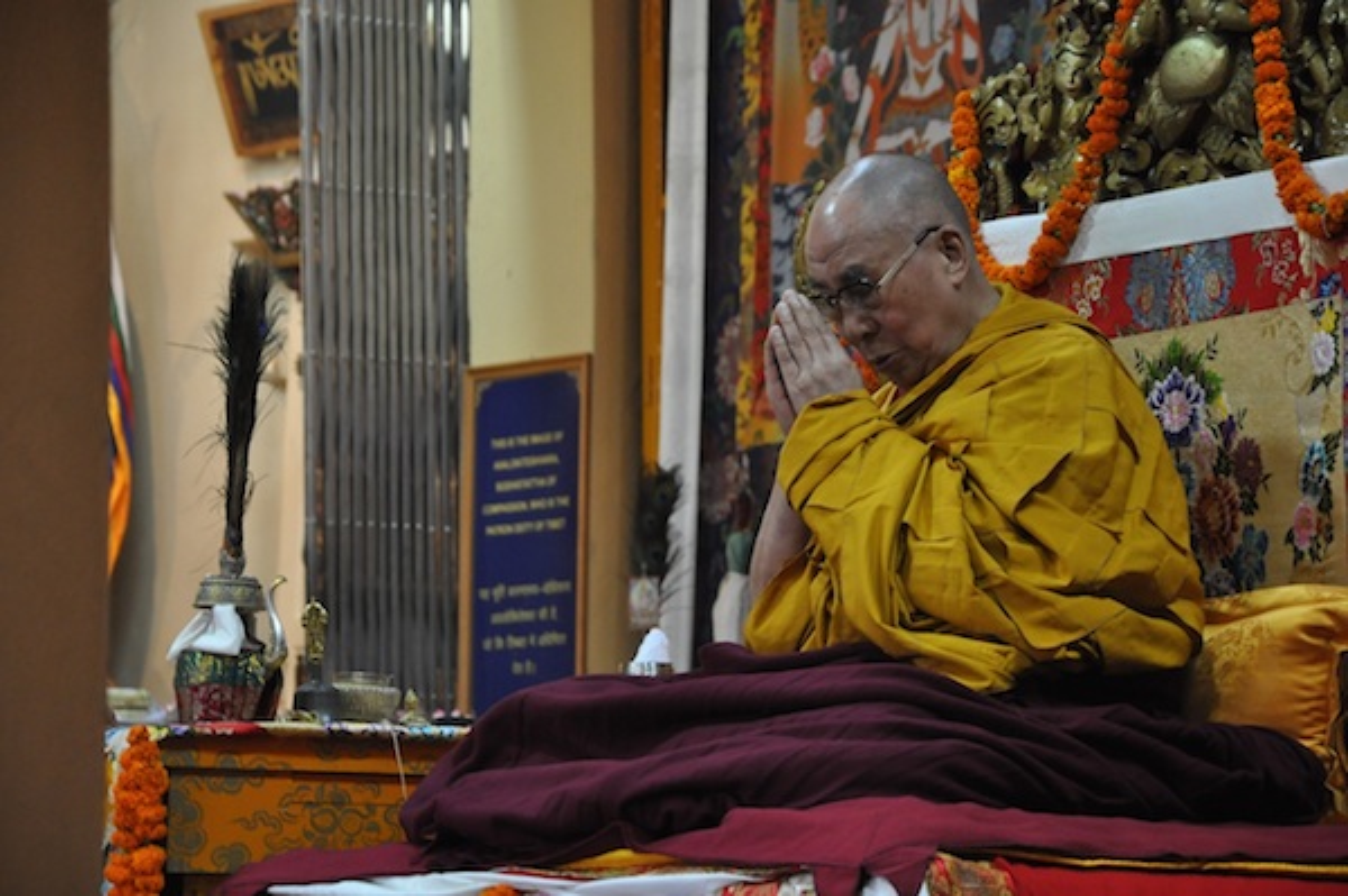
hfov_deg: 13.1
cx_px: 674
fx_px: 5893
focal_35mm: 158
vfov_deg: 8.7
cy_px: 448
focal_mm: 105
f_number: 5.6
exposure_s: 1/15
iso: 1250
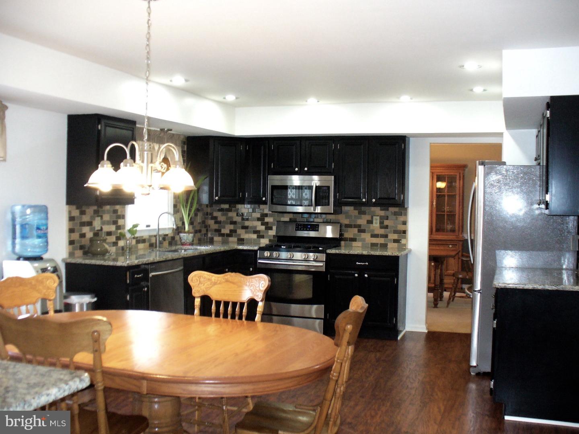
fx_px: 619
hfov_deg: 50.1
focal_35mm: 37
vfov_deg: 38.7
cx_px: 290
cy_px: 217
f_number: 2.8
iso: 250
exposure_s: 1/30
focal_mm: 6.1
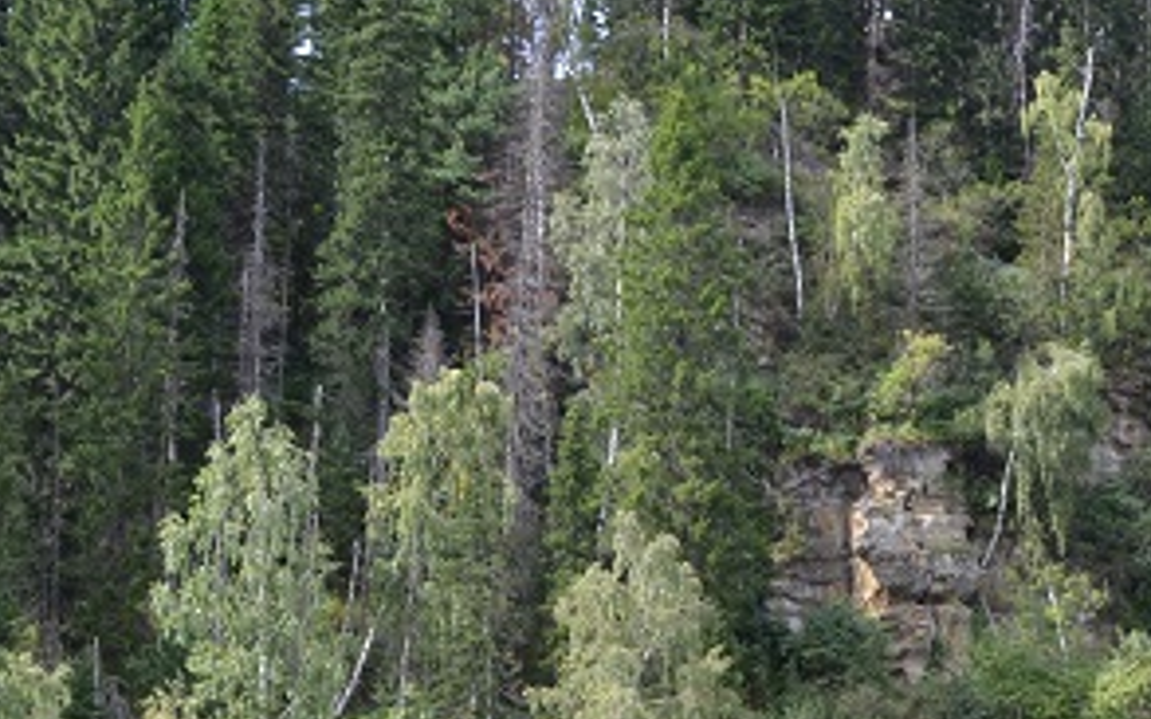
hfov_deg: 26.5
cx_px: 1061
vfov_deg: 16.8
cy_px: 811
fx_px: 2352
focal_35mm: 75
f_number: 5.6
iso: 100
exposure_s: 1/125
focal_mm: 18
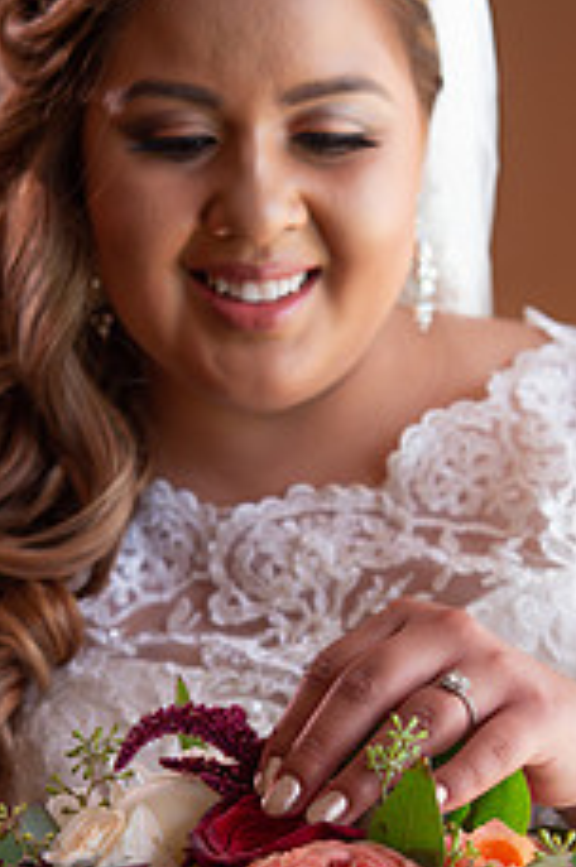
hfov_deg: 11.6
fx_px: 2840
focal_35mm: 118
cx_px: 335
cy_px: 621
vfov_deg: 17.3
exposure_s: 1/60
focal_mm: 60
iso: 400
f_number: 5.6
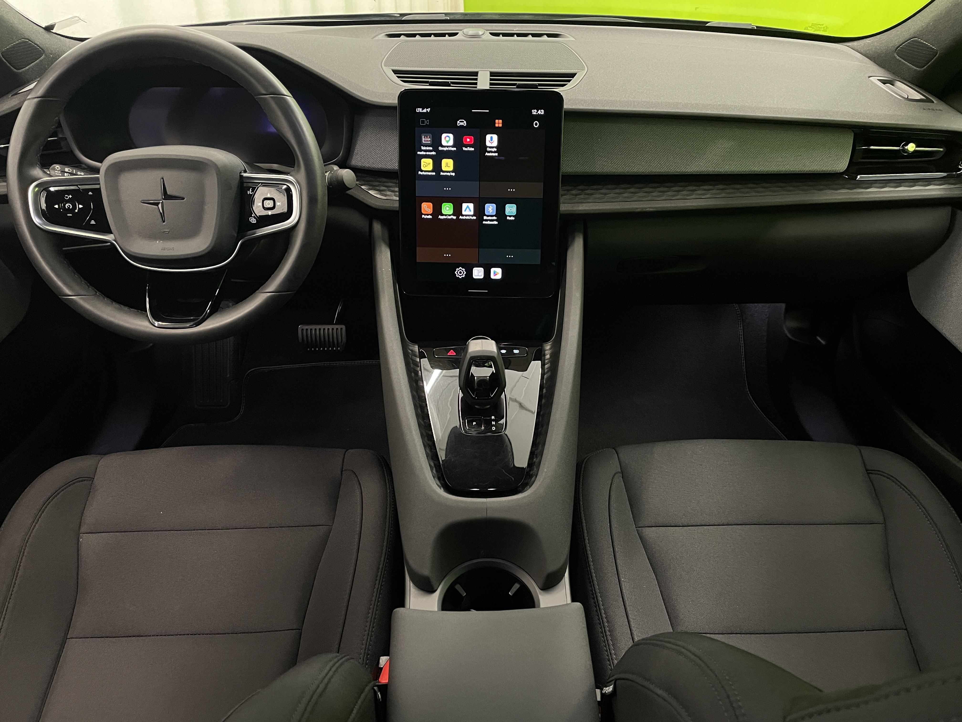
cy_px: 361
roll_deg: -0.5
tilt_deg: -33.8
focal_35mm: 26
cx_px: 481
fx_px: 723
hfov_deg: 67.3
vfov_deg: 53.1
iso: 500
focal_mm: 4.2
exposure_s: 1/50
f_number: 1.6
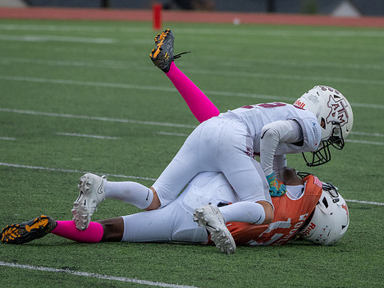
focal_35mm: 352
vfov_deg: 4.2
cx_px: 256
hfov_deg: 5.6
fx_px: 3905
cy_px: 139
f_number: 5.6
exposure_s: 1/1250
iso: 3200
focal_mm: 196
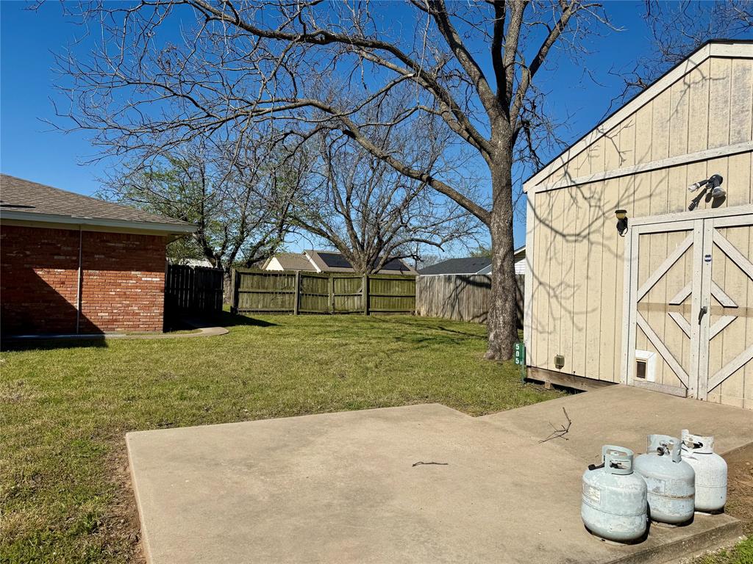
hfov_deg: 71.6
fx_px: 522
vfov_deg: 56.8
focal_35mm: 24
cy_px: 282
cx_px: 376
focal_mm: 6.76
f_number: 1.78
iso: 80
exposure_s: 1/8130
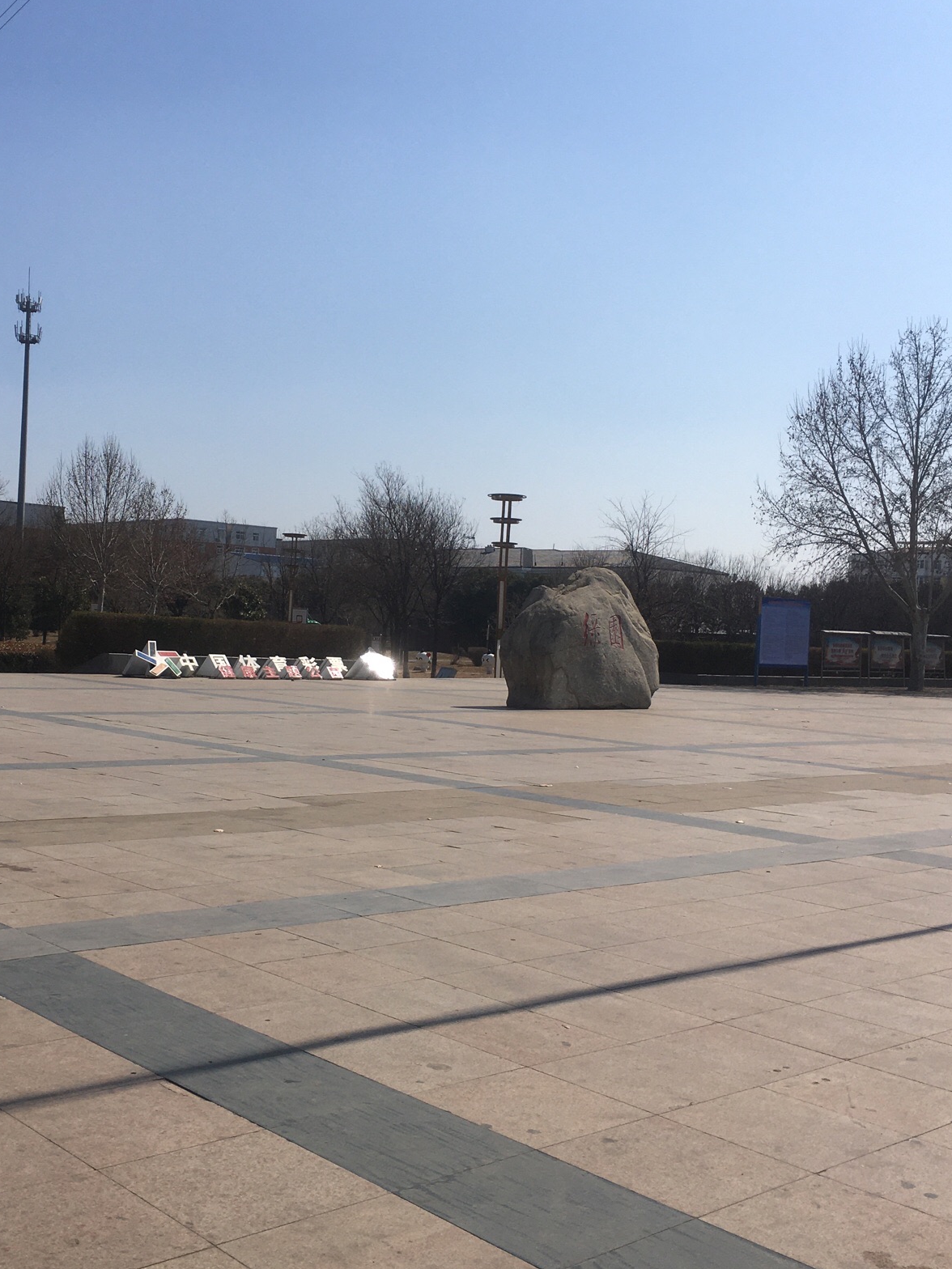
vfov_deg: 50.1
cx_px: 377
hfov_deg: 38.5
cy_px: 644
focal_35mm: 37
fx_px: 1357
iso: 25
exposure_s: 1/3846
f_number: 2.2
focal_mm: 4.15
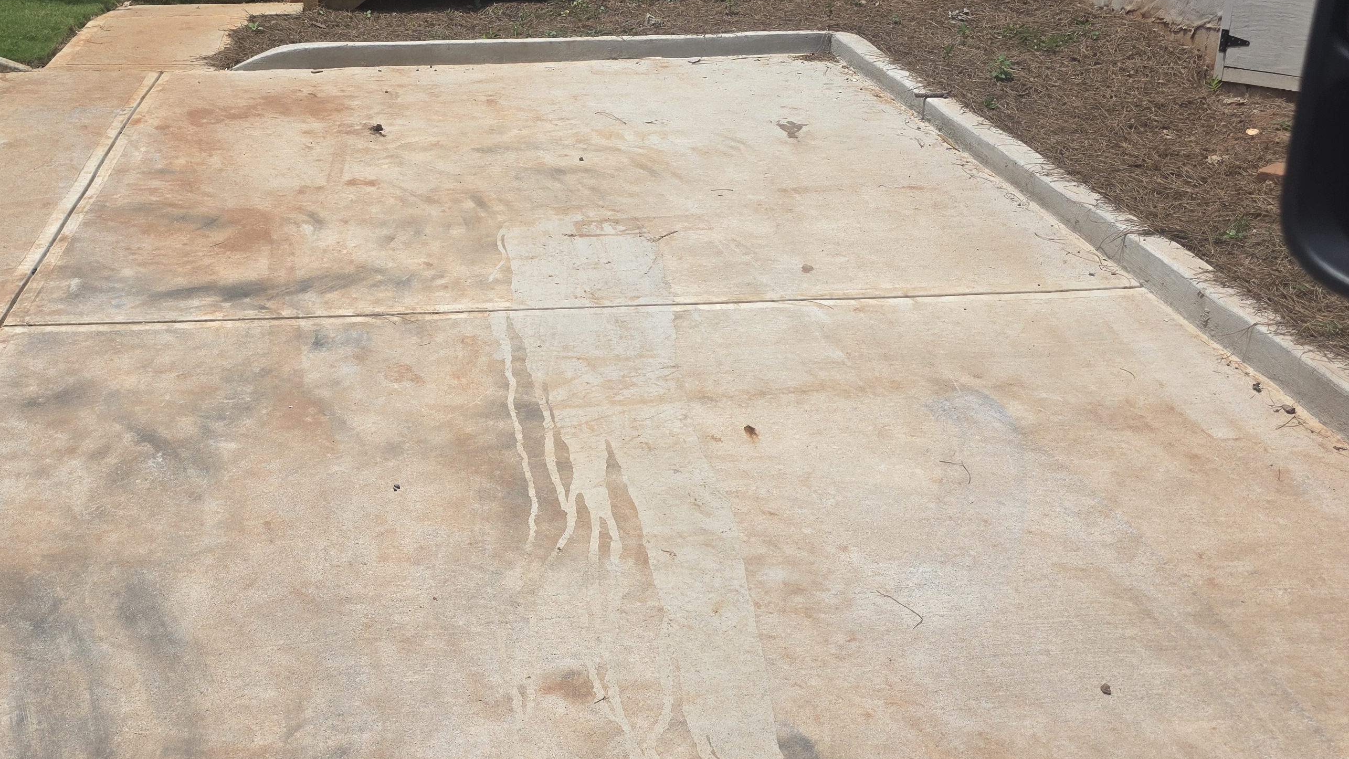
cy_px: 334
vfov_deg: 30.4
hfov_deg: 50.7
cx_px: 453
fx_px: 1395
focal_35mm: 39
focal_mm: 6.3
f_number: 1.7
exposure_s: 1/7944
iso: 50
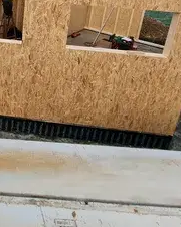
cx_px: 19
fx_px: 181
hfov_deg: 47.8
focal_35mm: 27
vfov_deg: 54.8
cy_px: 18
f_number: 2.2
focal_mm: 2.2
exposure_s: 1/1540
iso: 50
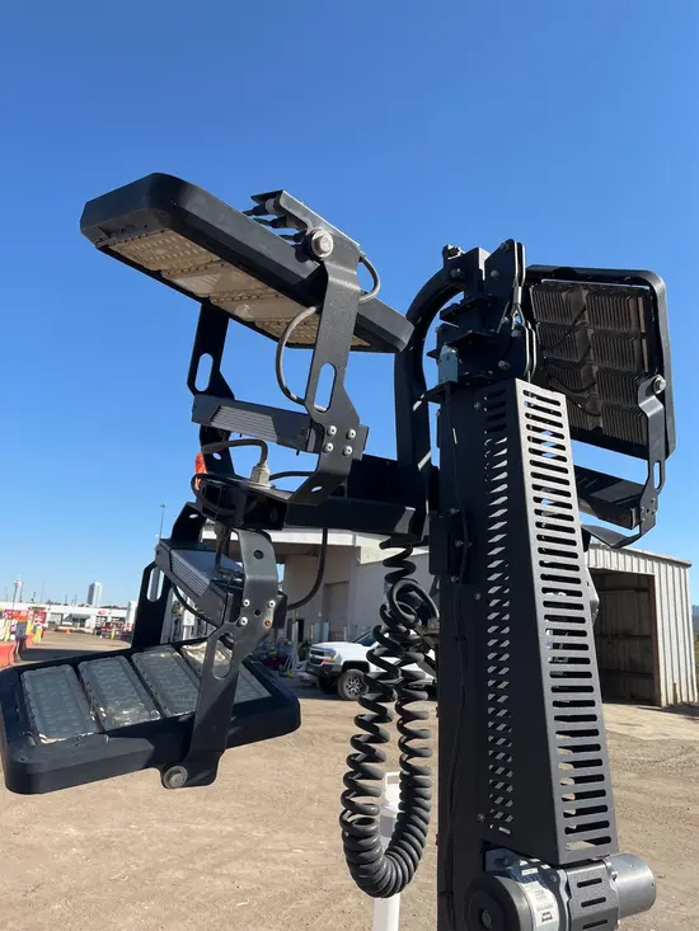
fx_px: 700
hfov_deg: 53.1
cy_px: 466
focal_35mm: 26
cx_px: 350
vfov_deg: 67.3
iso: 50
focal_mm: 5.1
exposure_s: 1/2137
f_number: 1.6
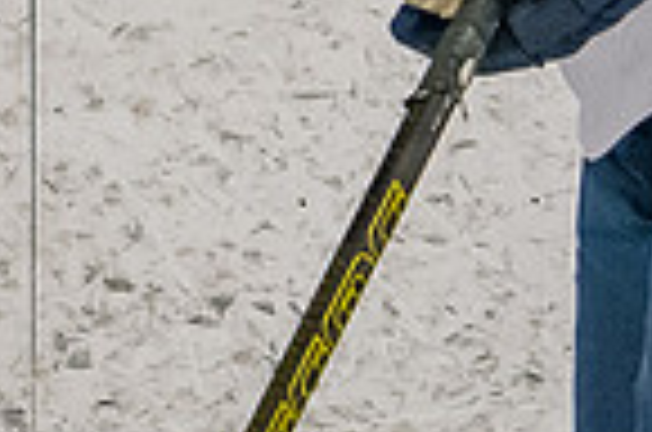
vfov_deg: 3.2
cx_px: 113
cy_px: -276
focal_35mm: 428
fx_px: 7735
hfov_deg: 4.8
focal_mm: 48
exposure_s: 1/250
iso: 2000
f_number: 5
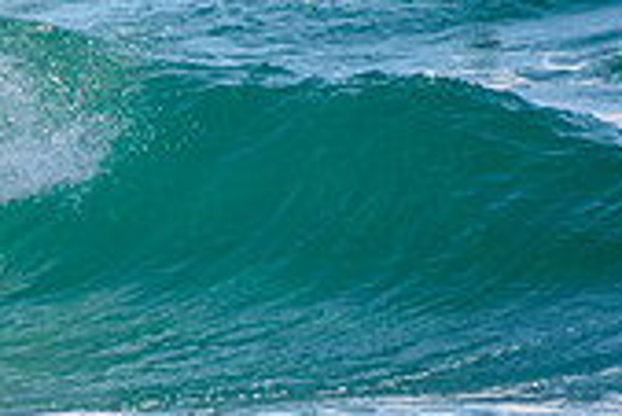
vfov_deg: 0.7
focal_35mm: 2092
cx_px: -409
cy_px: 79
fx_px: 36175
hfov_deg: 1.0
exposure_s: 1/2000
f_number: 5.6
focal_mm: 400
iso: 360
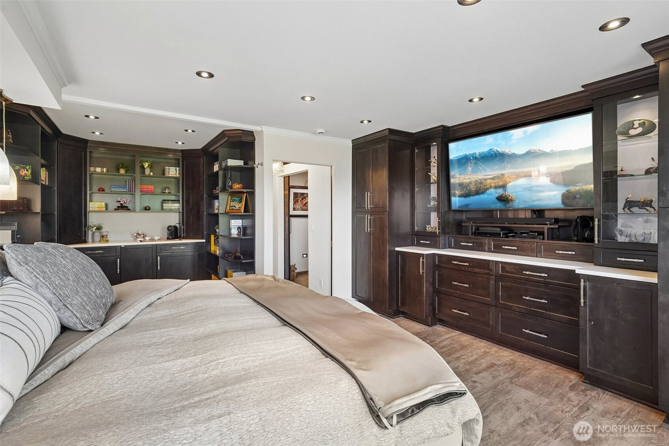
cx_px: 334
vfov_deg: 73.7
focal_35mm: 16
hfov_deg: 96.7
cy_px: 223
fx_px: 297
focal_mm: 16
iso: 1600
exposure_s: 1/40
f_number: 8
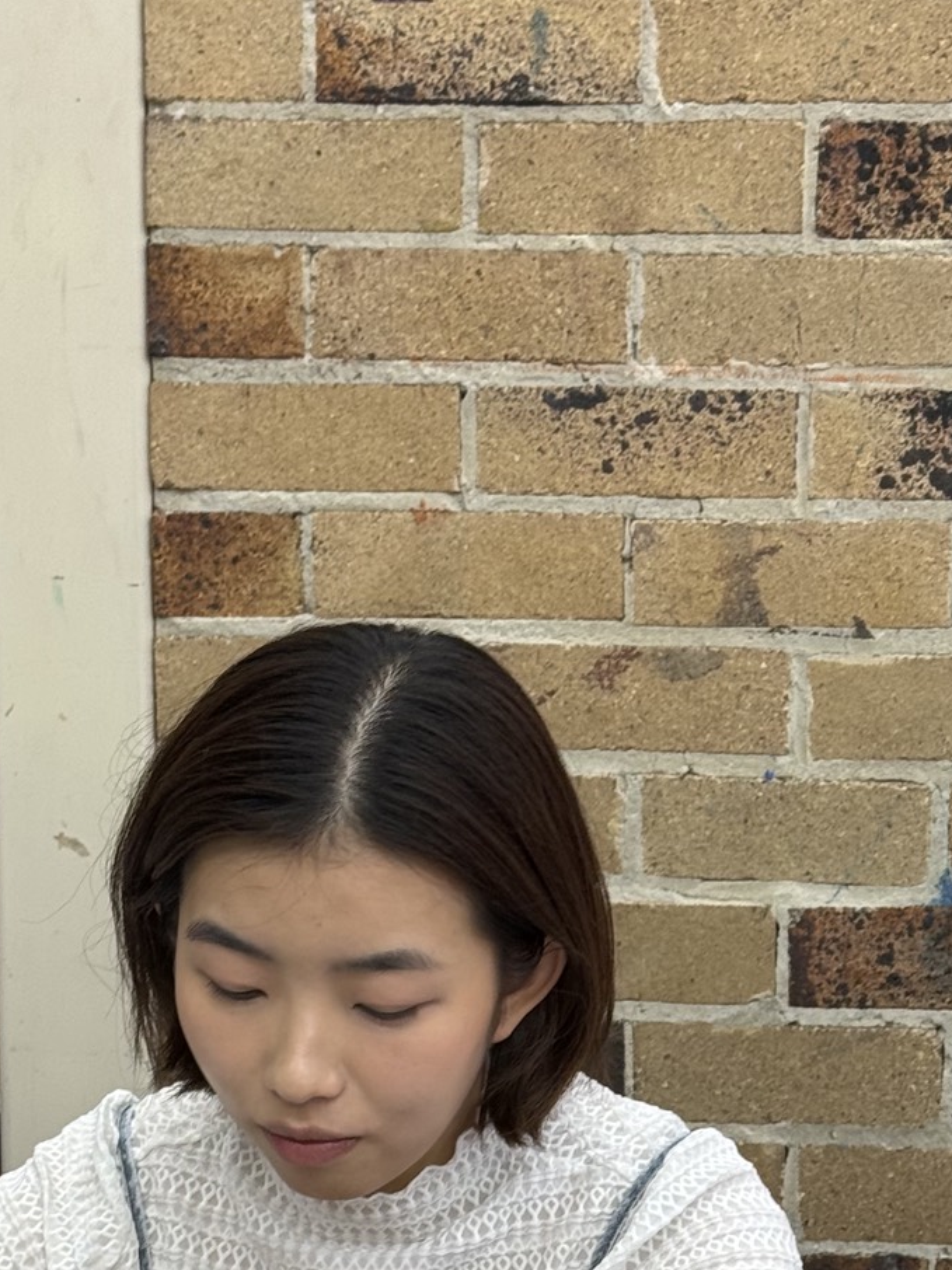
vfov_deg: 18.0
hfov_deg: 14.0
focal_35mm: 106
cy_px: 1326
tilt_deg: -12.5
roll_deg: +0.2
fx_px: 3889
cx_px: 464
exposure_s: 1/50
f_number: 1.78
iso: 50
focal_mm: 6.76
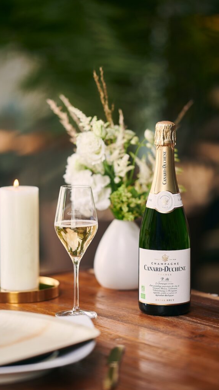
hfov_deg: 13.4
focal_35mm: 90
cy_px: 197
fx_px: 929
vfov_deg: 23.7
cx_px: 97
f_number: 1.8
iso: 100
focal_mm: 85
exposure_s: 1/160
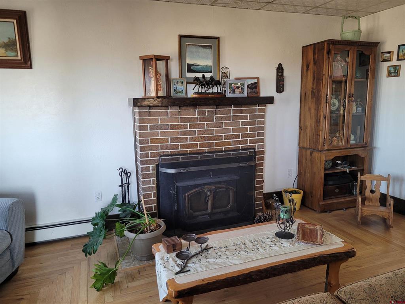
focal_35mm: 26
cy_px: 152
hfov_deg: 67.3
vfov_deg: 53.1
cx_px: 202
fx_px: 304
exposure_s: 1/60
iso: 200
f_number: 1.8
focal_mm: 5.4
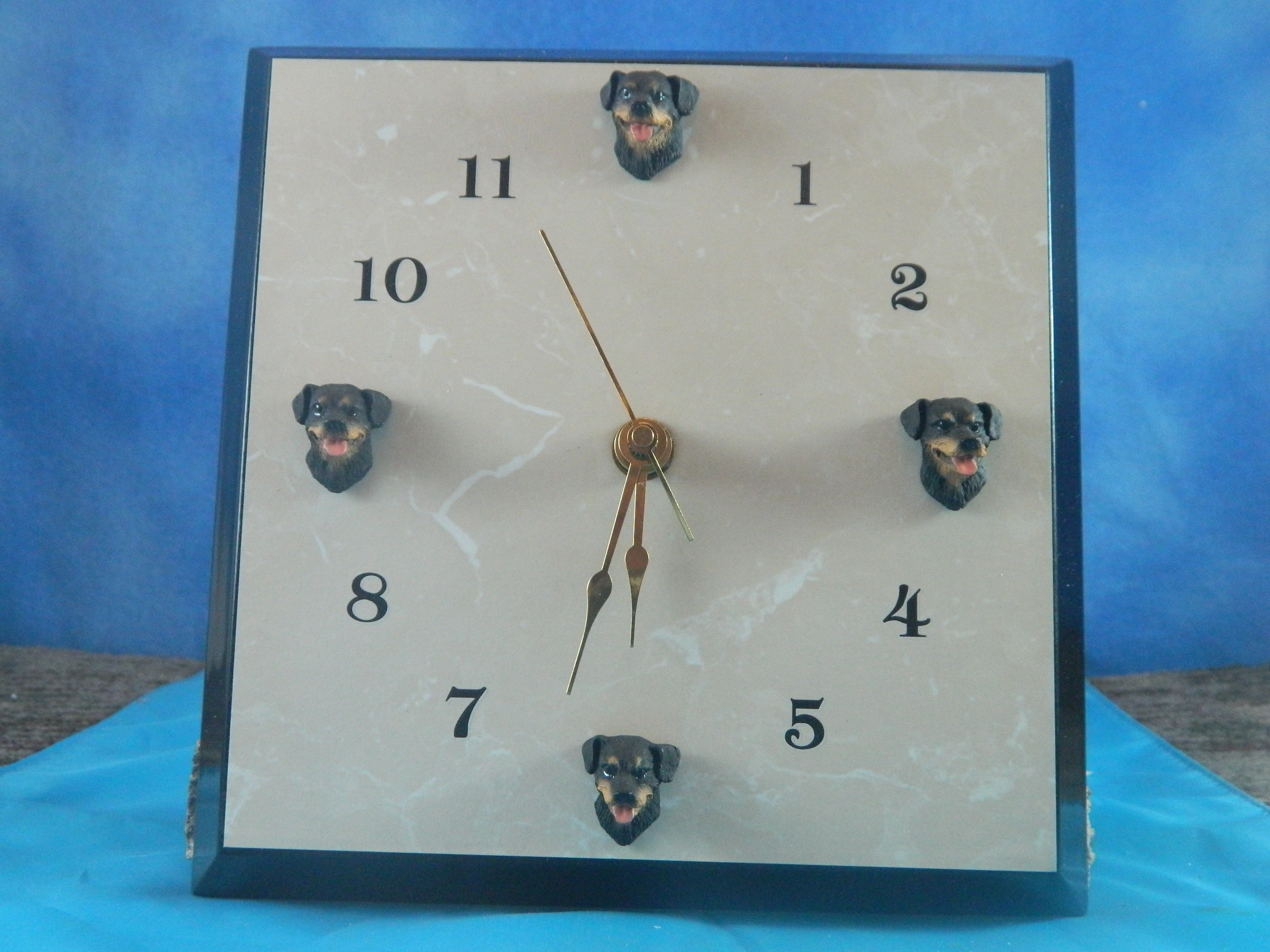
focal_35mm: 41
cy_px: 476
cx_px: 635
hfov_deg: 45.8
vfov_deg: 35.1
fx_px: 1504
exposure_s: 1/40
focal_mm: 7.3
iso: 400
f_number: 3.5
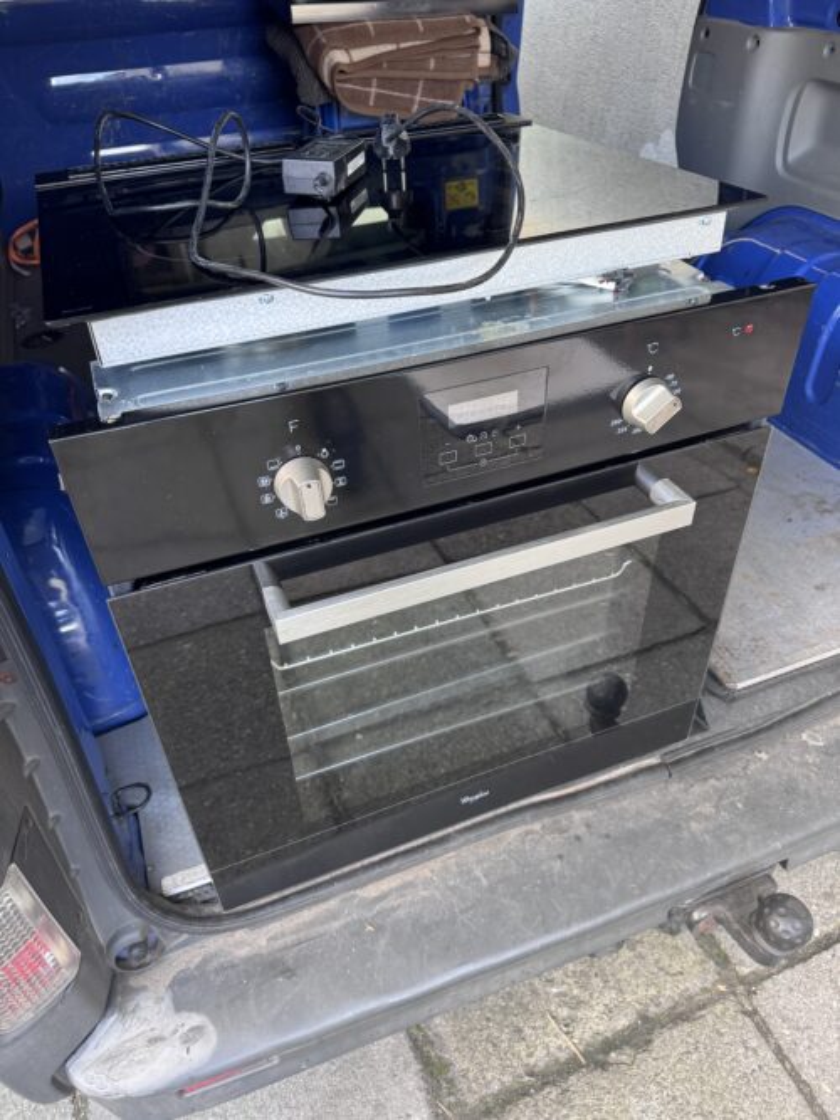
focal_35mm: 24
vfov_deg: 71.6
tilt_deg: -45.5
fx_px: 777
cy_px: 560
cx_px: 420
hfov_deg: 56.8
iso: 200
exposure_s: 1/108
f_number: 1.78
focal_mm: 6.76
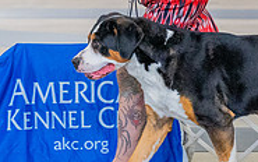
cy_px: 10
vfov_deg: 2.8
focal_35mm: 465
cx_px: 146
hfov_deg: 4.5
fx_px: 3273
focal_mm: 125
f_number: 3.5
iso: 6400
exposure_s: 1/400
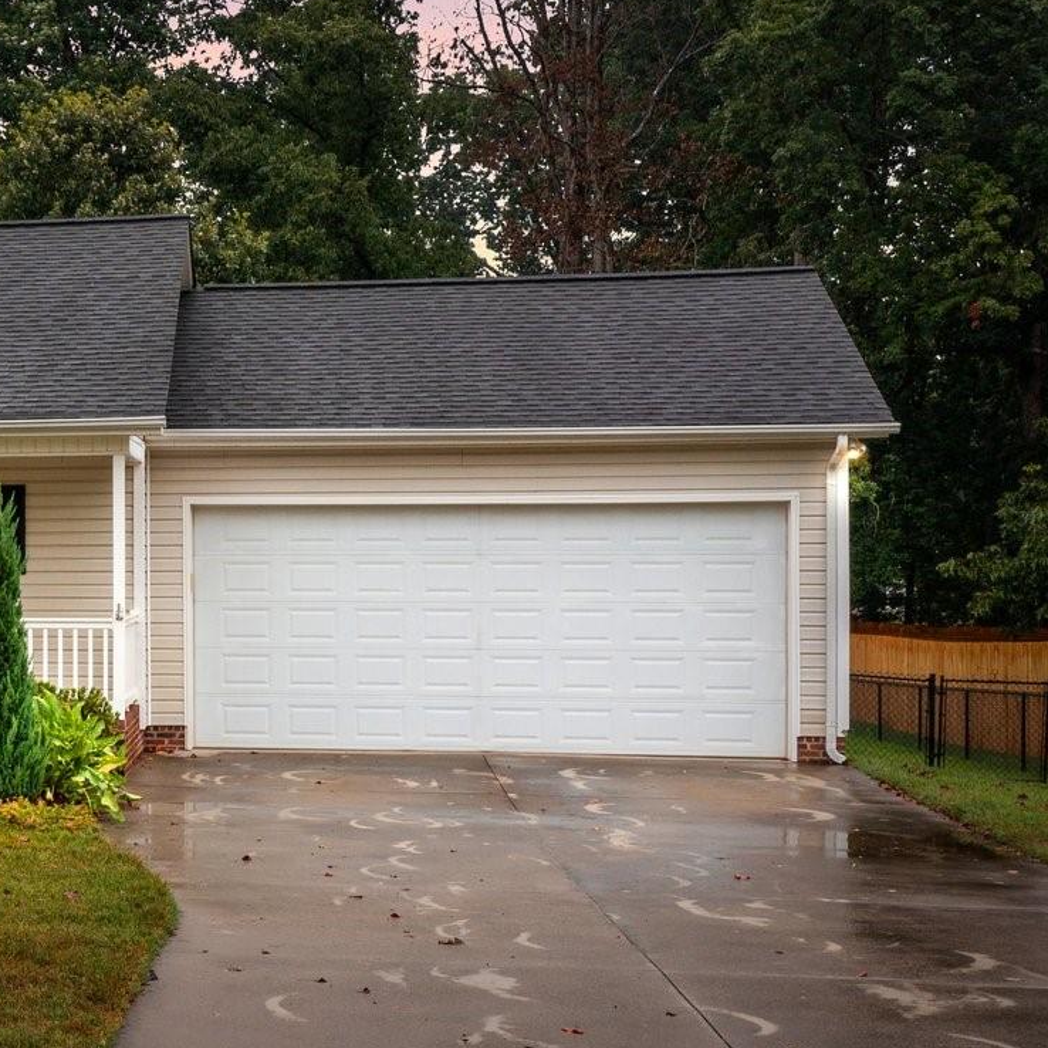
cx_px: -291
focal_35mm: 66
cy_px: 520
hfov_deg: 23.3
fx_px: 2261
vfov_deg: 26.1
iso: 100
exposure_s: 1/200
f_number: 5
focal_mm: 10.26
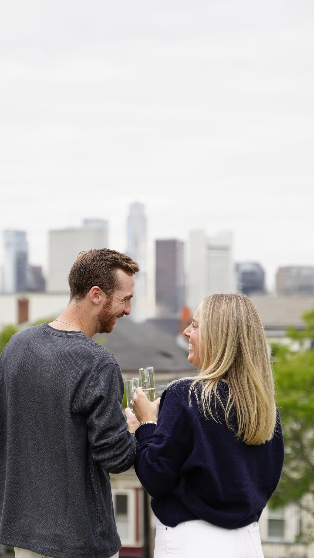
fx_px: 1687
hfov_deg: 10.6
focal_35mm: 114
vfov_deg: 18.6
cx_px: 127
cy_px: 440
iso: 100
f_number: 2.8
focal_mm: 68
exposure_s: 1/640
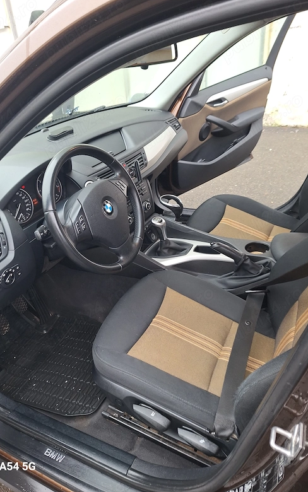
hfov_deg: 49.1
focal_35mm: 25
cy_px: 243
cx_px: 129
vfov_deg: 72.5
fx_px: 336
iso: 100
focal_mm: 5.54
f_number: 1.8
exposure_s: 1/50
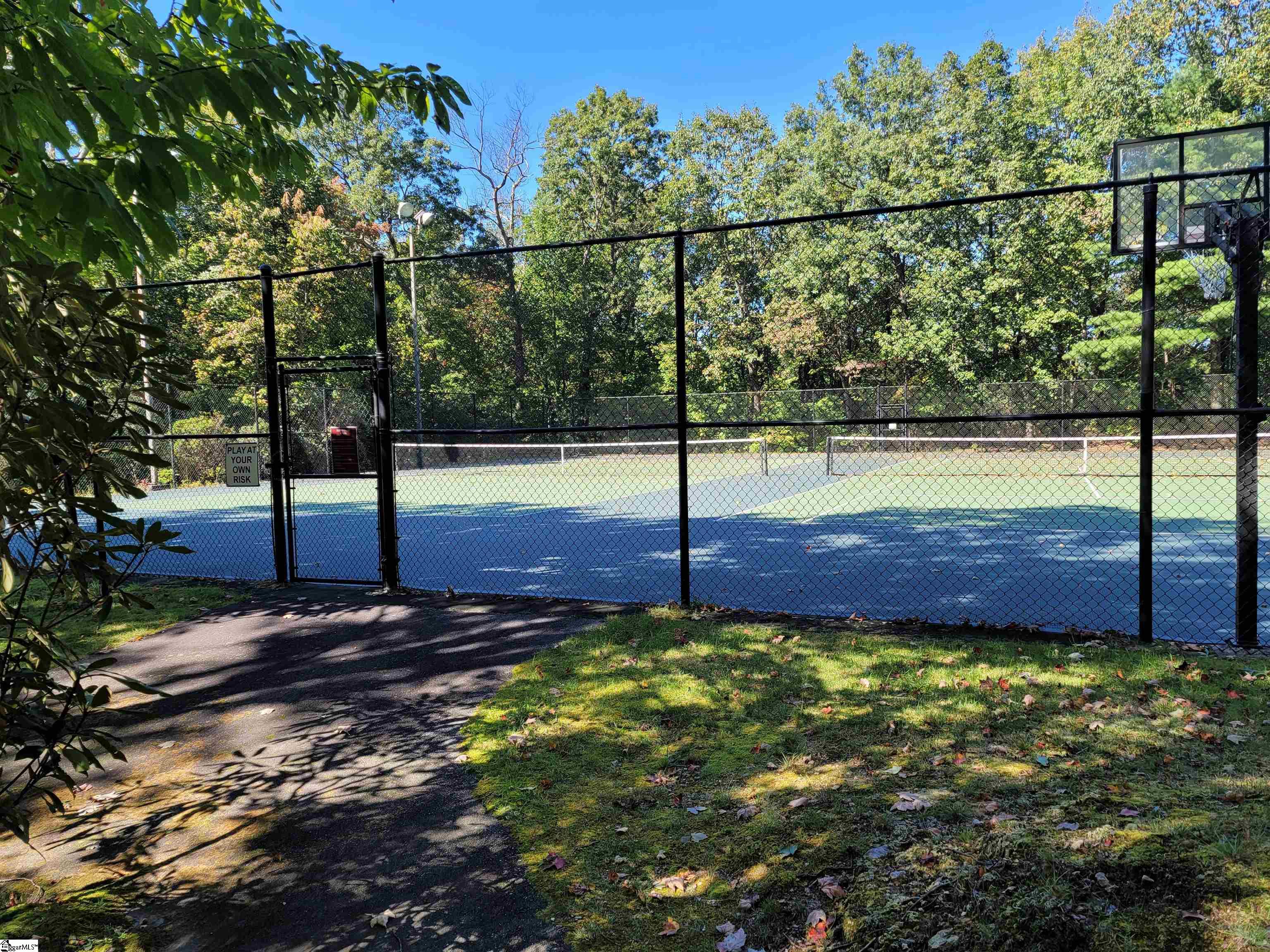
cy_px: 476
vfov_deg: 54.9
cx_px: 635
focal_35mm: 25
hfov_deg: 69.4
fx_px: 917
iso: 20
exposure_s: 1/215
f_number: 1.8
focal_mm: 7
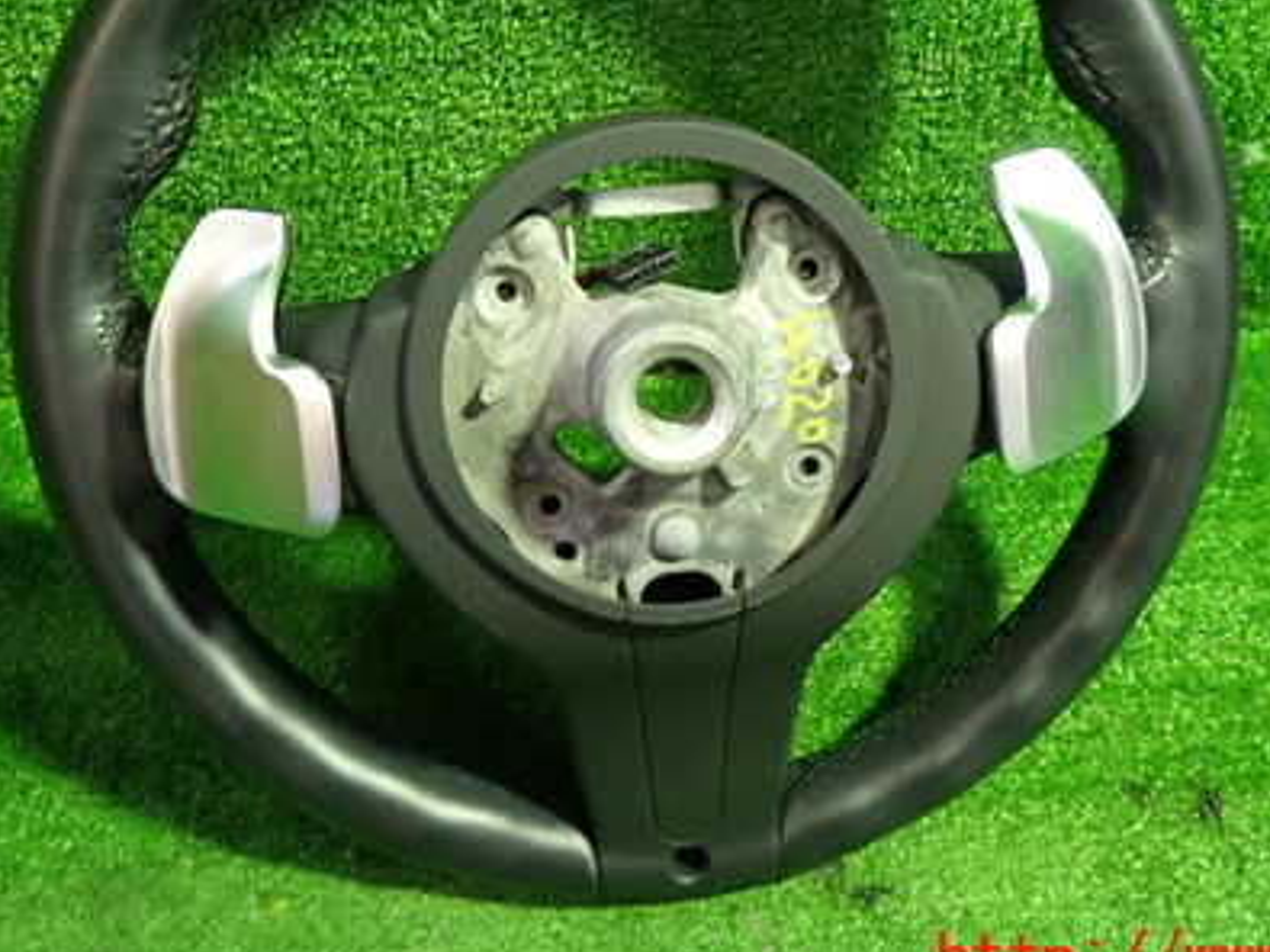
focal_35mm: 38
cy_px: 280
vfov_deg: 37.1
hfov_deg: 48.9
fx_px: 1394
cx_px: 698
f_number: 2
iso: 320
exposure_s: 1/30
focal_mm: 4.5
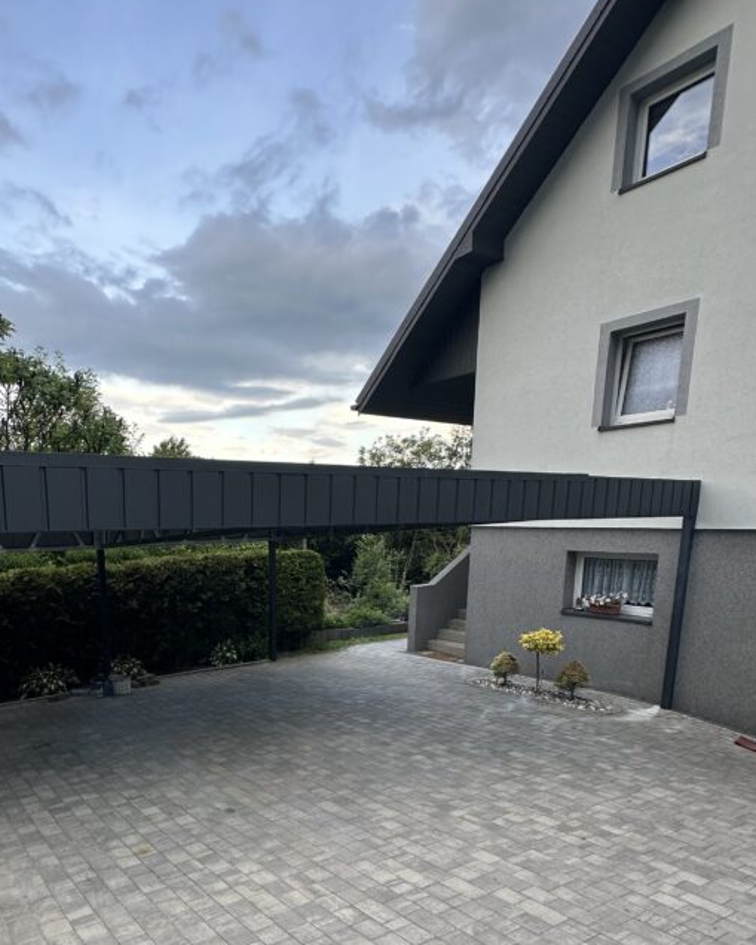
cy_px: 626
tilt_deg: -9.9
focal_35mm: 22
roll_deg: -0.8
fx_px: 615
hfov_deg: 60.7
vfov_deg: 72.9
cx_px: 217
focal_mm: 2.22
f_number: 2.2
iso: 40
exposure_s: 1/149
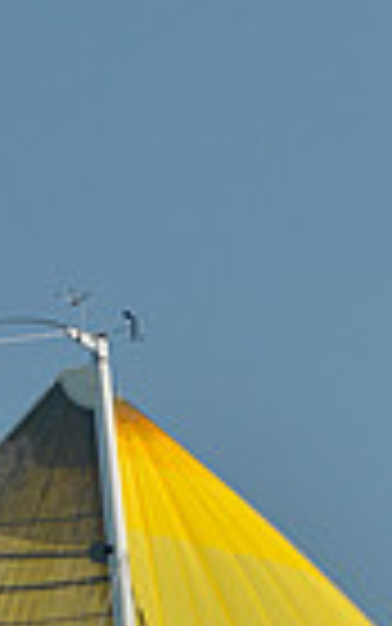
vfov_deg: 6.9
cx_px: 268
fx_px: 5089
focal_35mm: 298
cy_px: 1103
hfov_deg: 4.4
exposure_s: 1/800
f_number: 5.6
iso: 200
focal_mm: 70
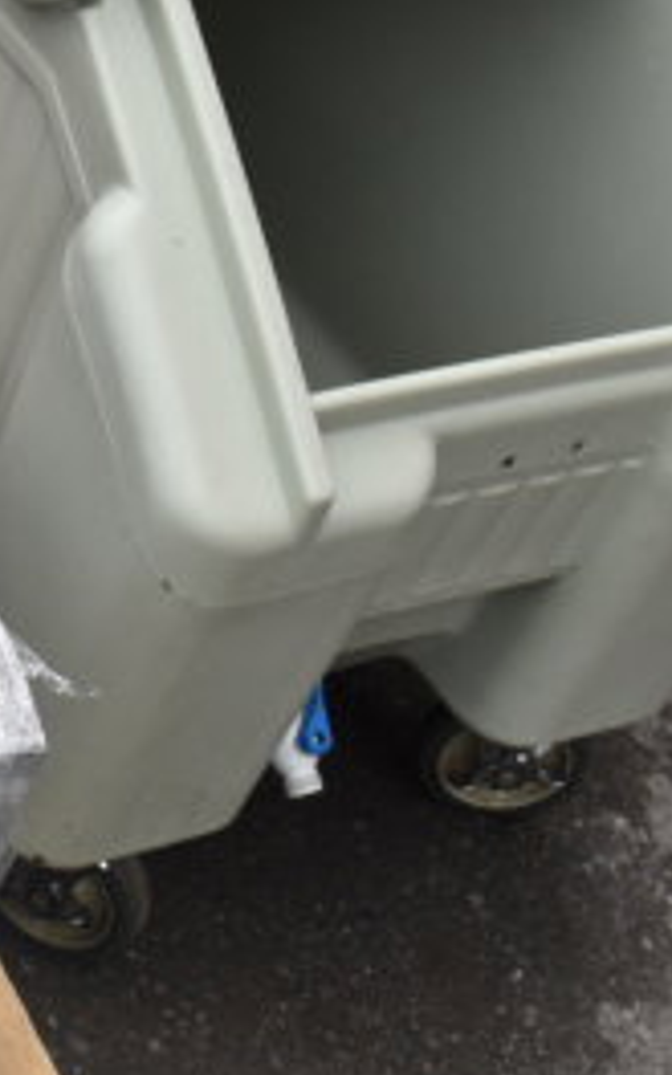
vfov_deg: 25.4
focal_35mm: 81
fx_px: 2379
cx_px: -554
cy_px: 654
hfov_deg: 14.2
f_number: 8
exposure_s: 1/200
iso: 200
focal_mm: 23
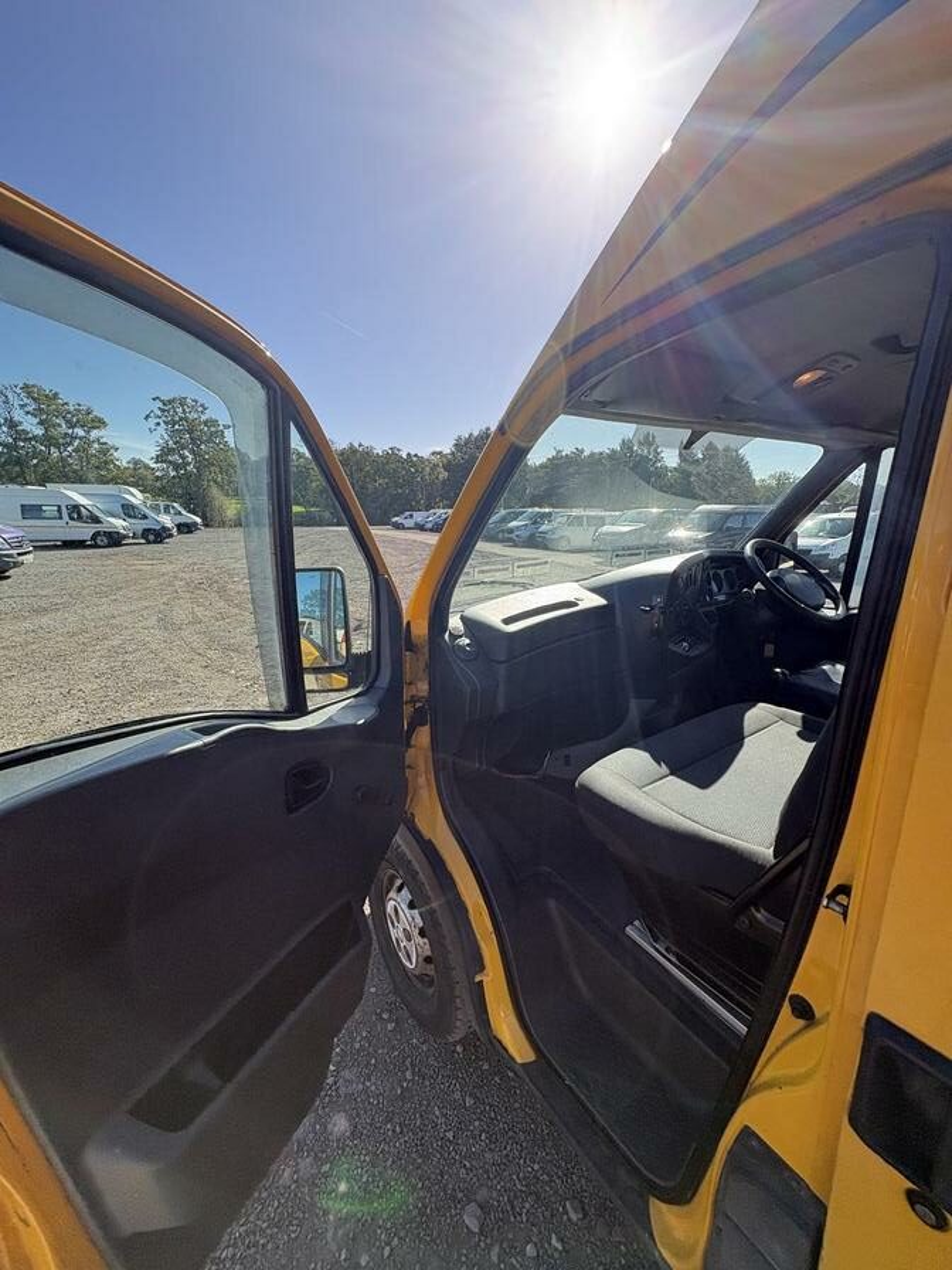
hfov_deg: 85.7
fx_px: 513
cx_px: 476
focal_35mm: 14
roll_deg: -0.5
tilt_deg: -9.3
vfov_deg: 102.1
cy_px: 635
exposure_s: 1/541
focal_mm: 2.22
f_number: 2.2
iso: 40
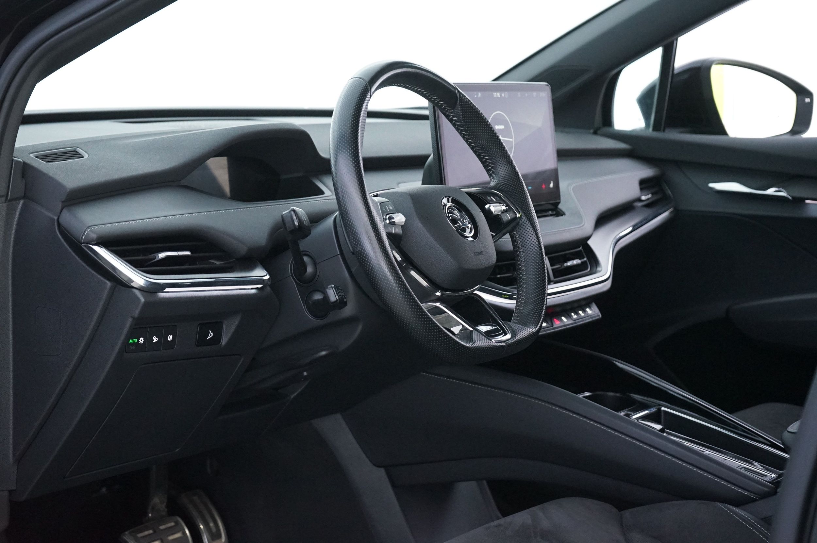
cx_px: 408
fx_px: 1564
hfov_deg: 29.3
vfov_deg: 19.7
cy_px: 272
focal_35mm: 69
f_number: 6.3
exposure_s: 1/13
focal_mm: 69
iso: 5000
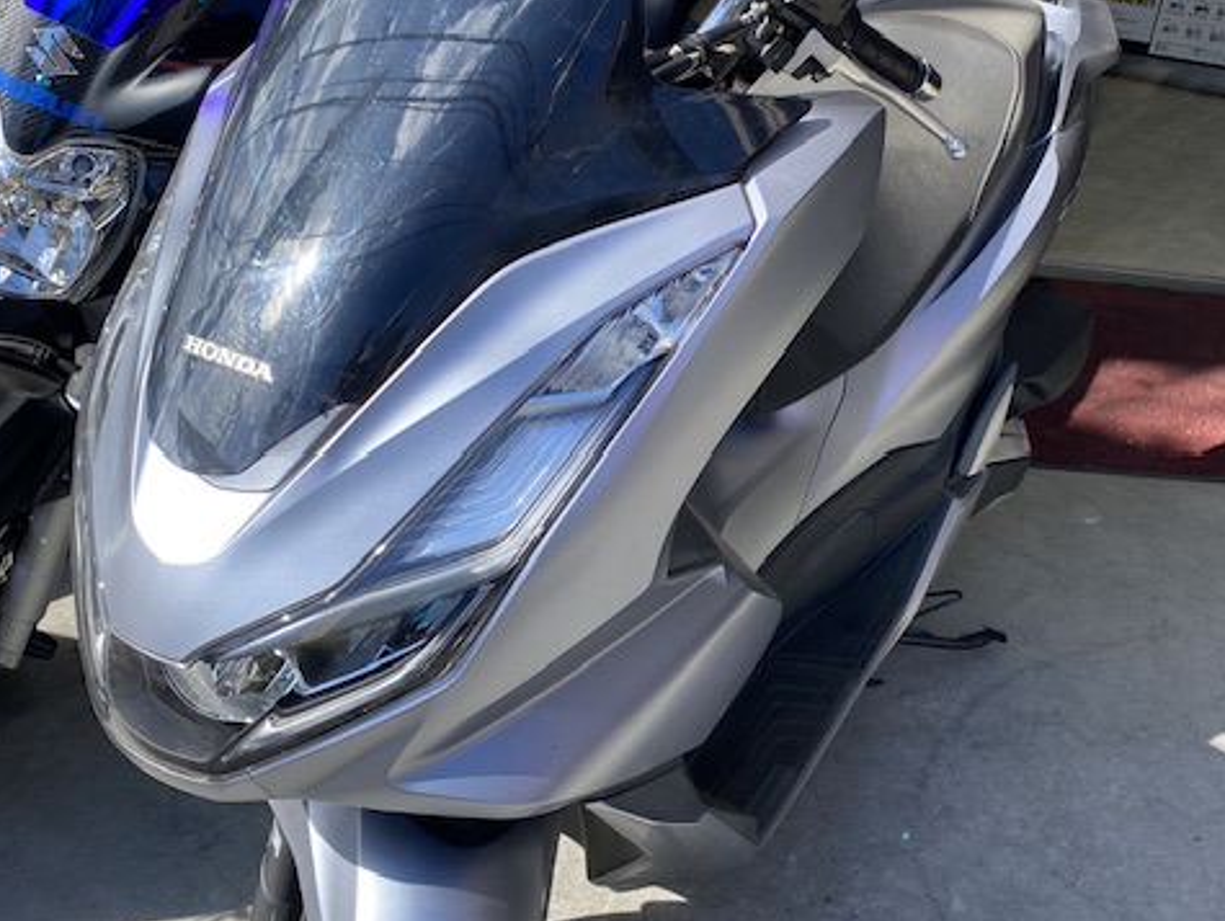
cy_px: 557
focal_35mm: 35
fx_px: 1240
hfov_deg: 52.6
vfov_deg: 40.5
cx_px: 611
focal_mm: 4.25
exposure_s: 1/1124
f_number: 1.8
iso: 32
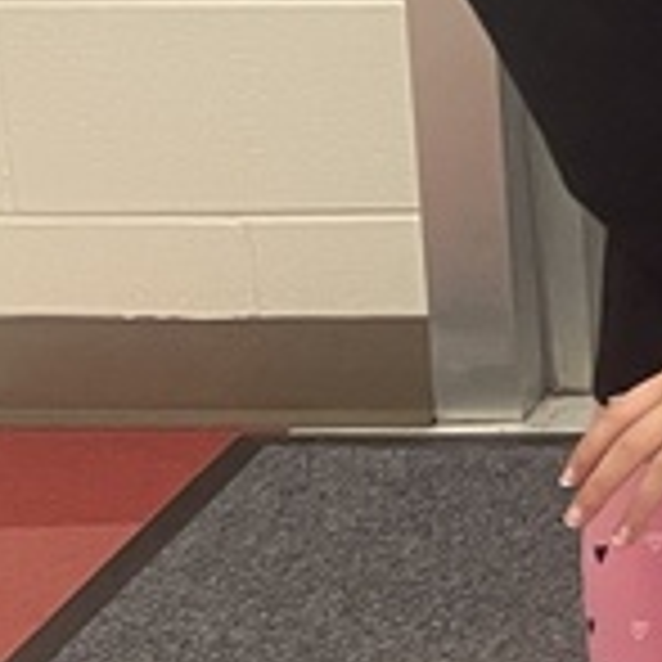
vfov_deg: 10.5
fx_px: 3332
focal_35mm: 154
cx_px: 2103
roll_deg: -1.0
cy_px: -621
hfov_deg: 8.9
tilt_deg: -9.5
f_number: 1.6
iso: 160
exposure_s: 1/60
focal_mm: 5.1
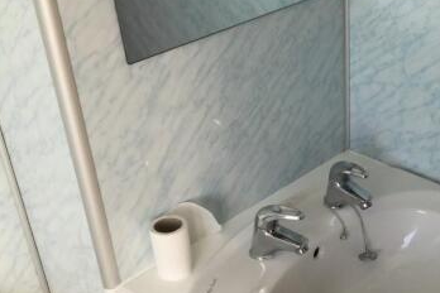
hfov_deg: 35.4
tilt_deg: -32.3
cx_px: 365
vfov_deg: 25.0
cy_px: 181
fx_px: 660
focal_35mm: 54
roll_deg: -1.6
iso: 25
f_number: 2.4
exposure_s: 1/60
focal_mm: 3.3
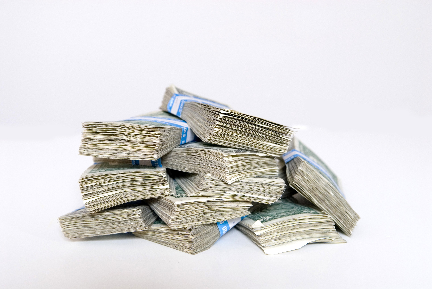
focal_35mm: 57
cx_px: 216
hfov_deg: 35.0
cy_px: 144
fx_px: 685
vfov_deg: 23.8
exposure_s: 1/20
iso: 100
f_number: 4.5
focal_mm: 38
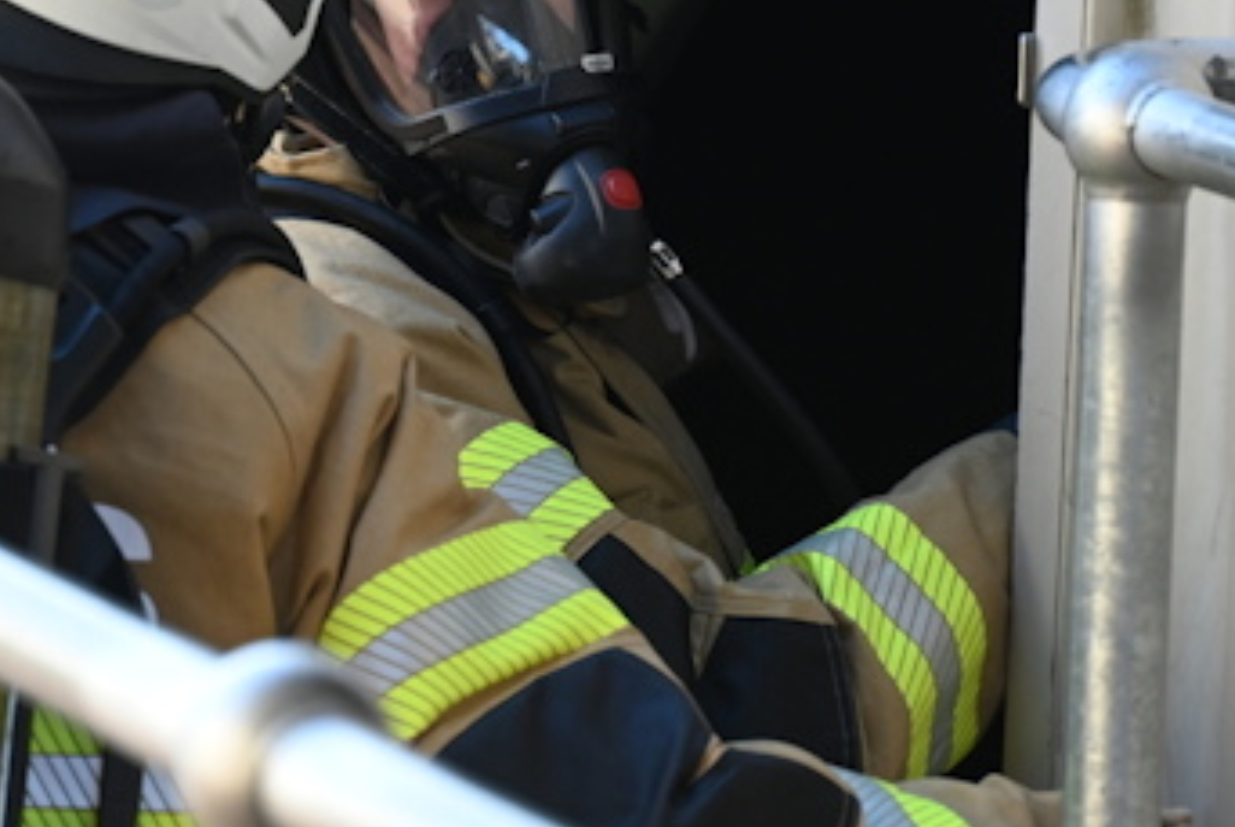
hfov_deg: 6.7
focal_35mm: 307
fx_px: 10545
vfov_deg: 4.5
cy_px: 269
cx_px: 397
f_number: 6.3
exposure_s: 1/250
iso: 1000
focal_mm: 175
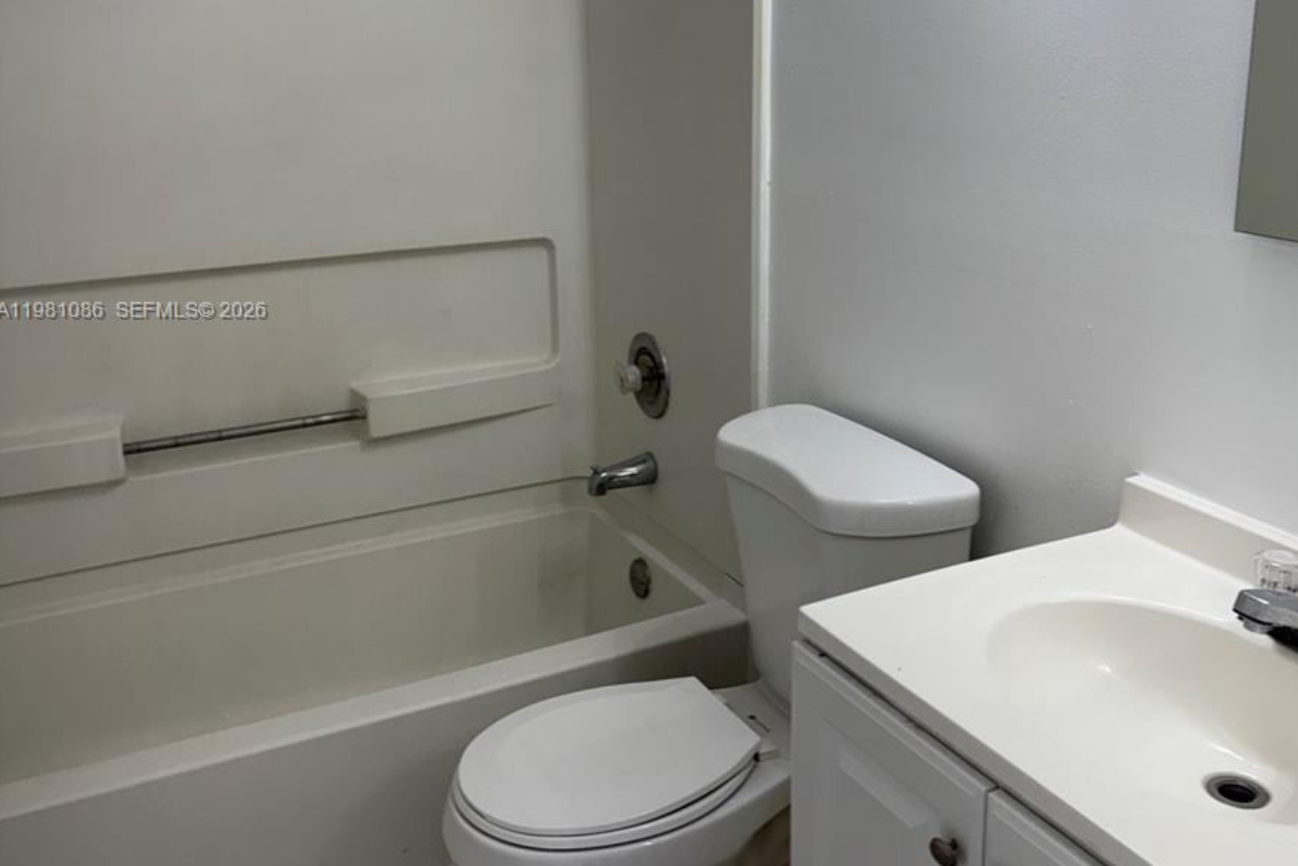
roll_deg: +0.4
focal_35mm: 37
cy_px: 312
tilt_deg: -14.6
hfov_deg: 51.9
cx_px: 659
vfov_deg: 35.7
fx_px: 1334
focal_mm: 5.96
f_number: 1.6
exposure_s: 1/160
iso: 50
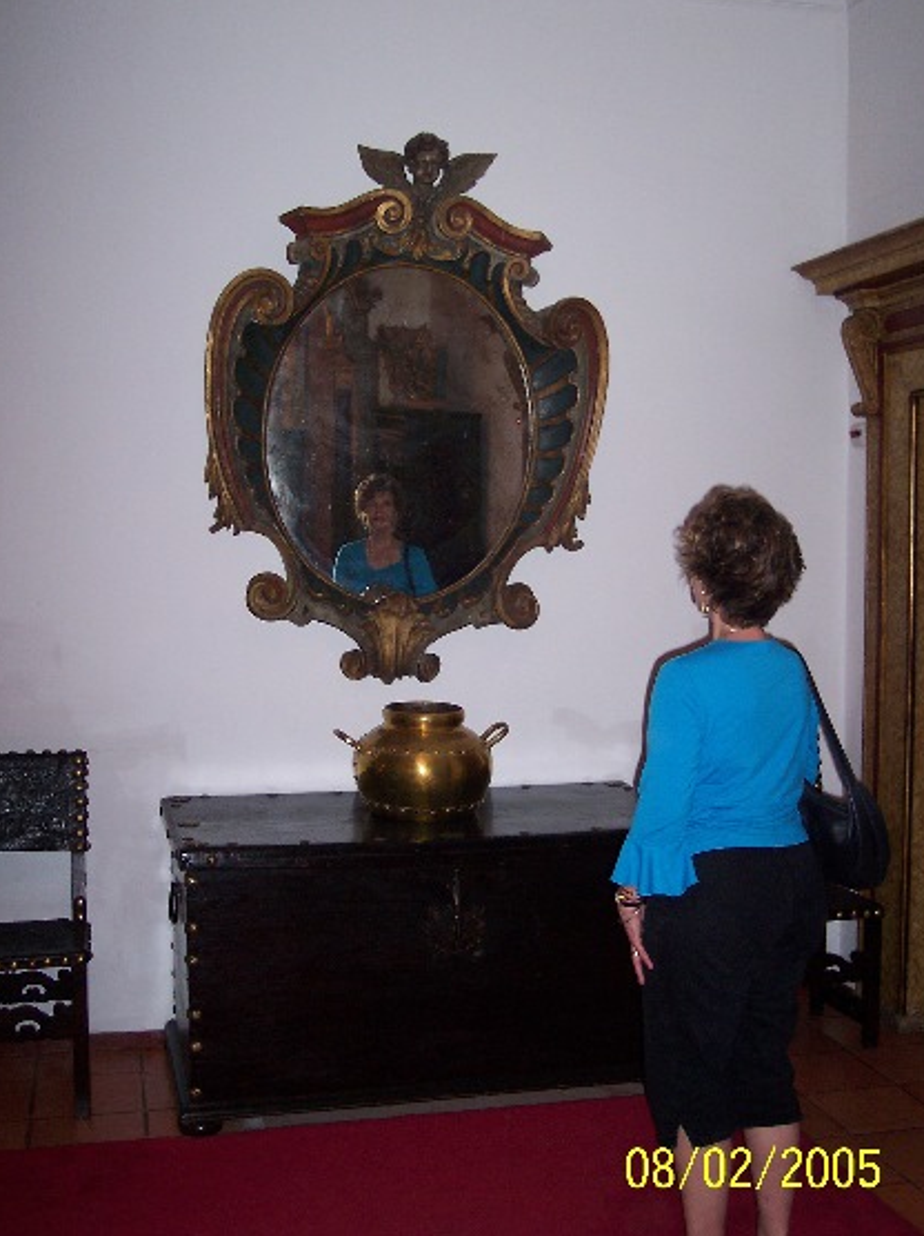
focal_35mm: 41
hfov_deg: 35.1
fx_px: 1461
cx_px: 488
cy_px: 589
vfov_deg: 45.8
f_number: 2.8
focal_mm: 8
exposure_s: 1/30
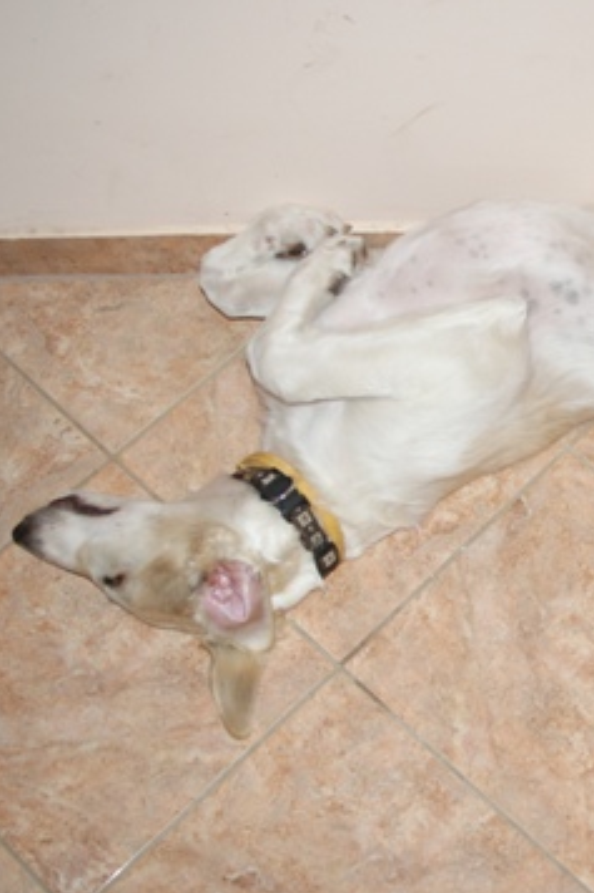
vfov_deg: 33.9
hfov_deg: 22.4
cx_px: 544
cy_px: 492
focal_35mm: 59
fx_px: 1462
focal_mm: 22
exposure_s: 1/60
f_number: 5.6
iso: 400
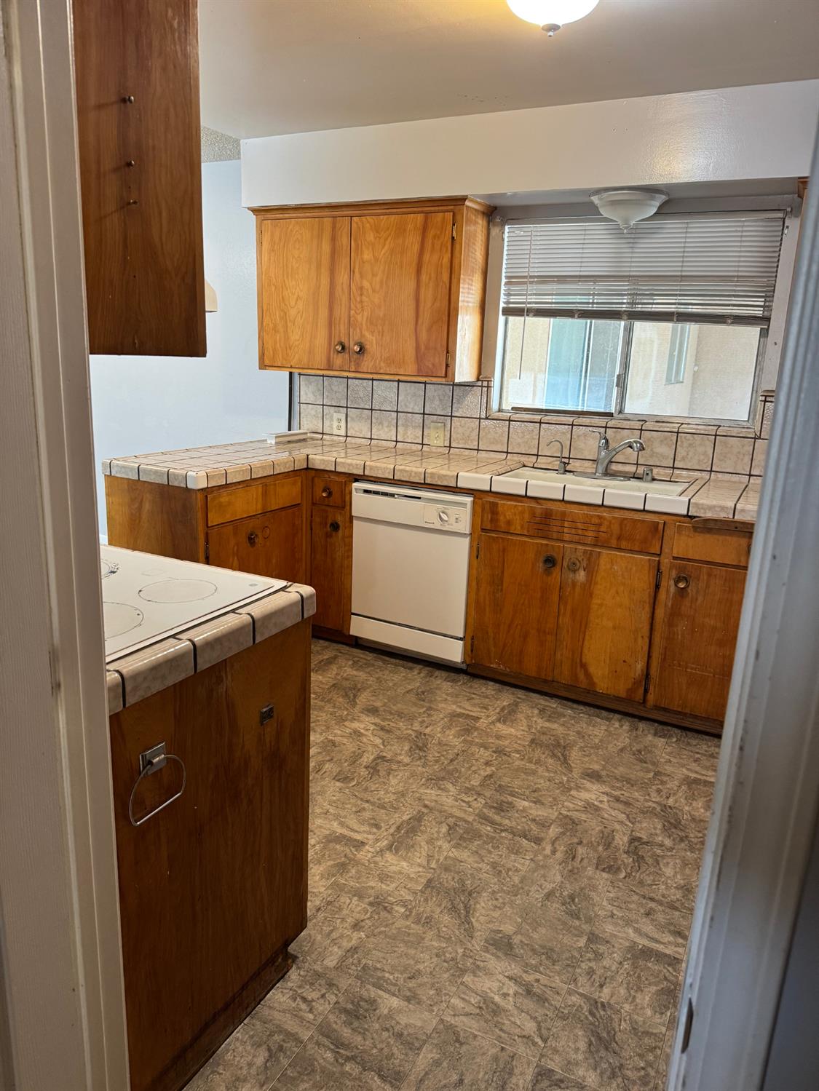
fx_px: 757
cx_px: 410
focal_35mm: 24
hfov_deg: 56.8
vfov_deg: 71.6
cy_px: 546
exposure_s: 1/60
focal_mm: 6.76
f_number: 1.78
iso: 250
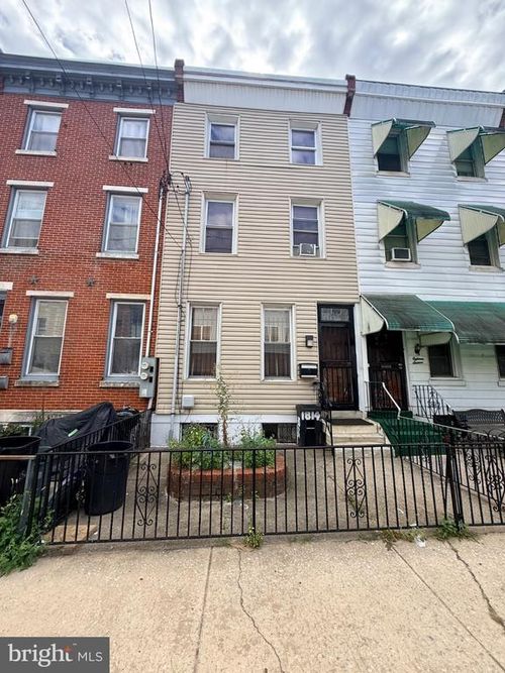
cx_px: 252
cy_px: 336
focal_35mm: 14
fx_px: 272
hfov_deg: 85.7
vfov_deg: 102.1
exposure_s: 1/607
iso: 50
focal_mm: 2.22
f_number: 2.2
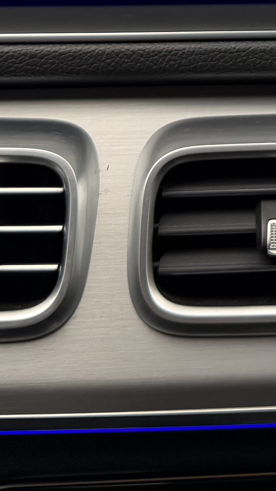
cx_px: 451
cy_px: -112
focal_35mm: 97
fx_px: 1262
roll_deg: -4.1
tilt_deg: -23.7
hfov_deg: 11.8
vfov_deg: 20.5
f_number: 1.78
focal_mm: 6.76
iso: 200
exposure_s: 1/126
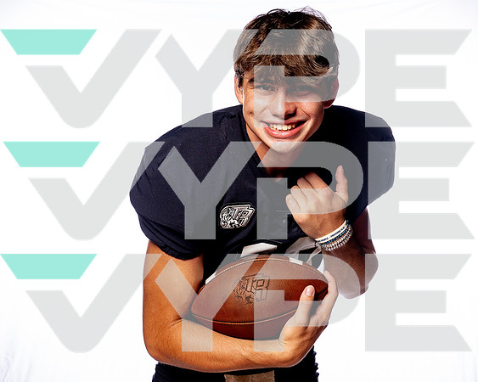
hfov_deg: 32.3
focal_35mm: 58
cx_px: 219
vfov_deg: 26.1
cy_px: 196
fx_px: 825
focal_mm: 45
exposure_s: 1/250
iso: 250
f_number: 7.1
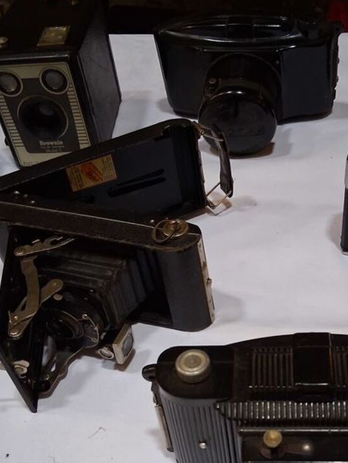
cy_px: 327
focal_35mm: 48
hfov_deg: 30.0
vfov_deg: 38.9
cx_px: 236
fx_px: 643
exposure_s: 1/24
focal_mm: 3.98
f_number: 1.8
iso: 640
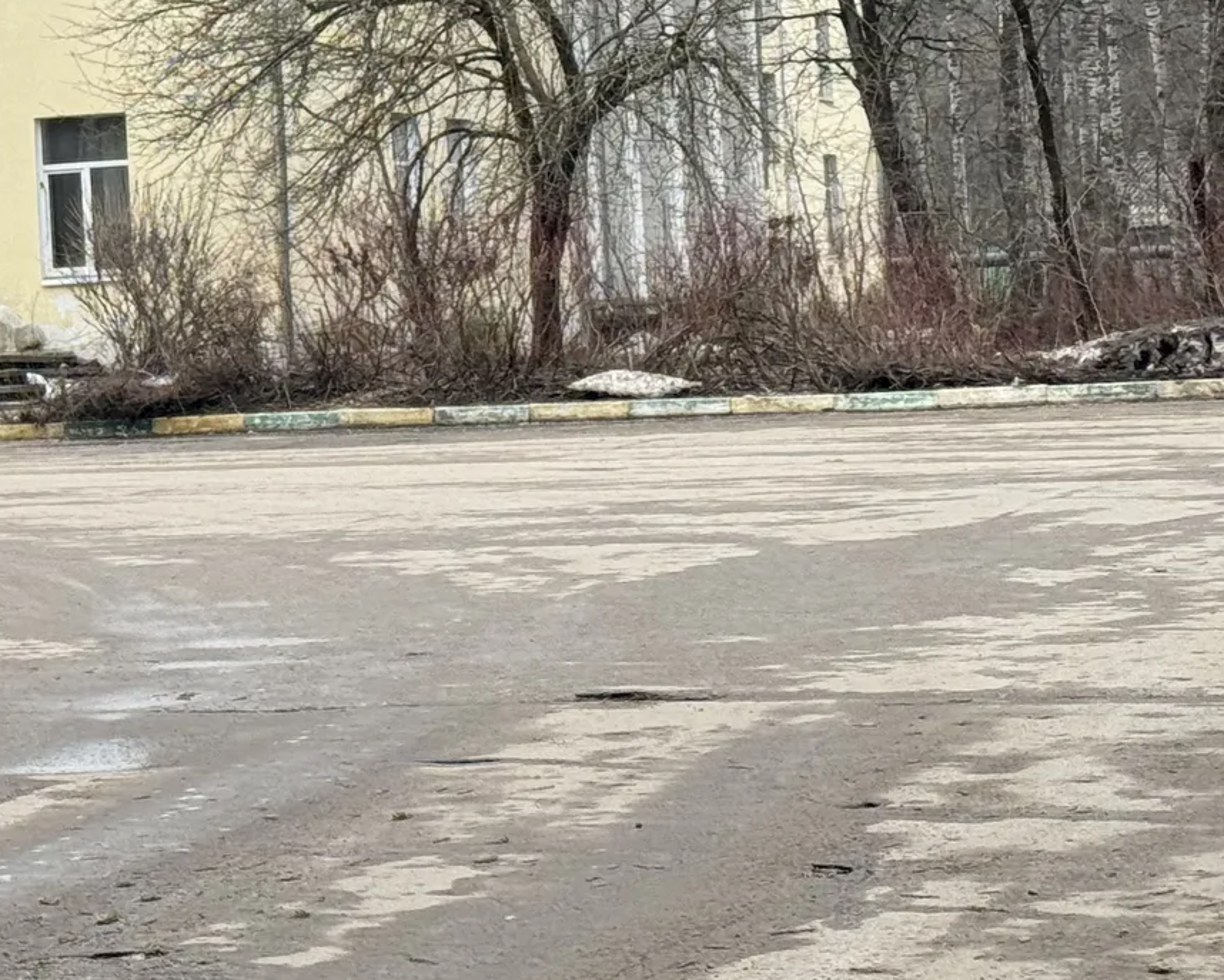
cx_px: -292
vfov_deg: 11.7
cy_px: 124
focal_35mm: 131
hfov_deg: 14.2
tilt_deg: +3.8
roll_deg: +3.4
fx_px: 4747
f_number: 1.78
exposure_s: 1/148
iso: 50
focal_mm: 6.76
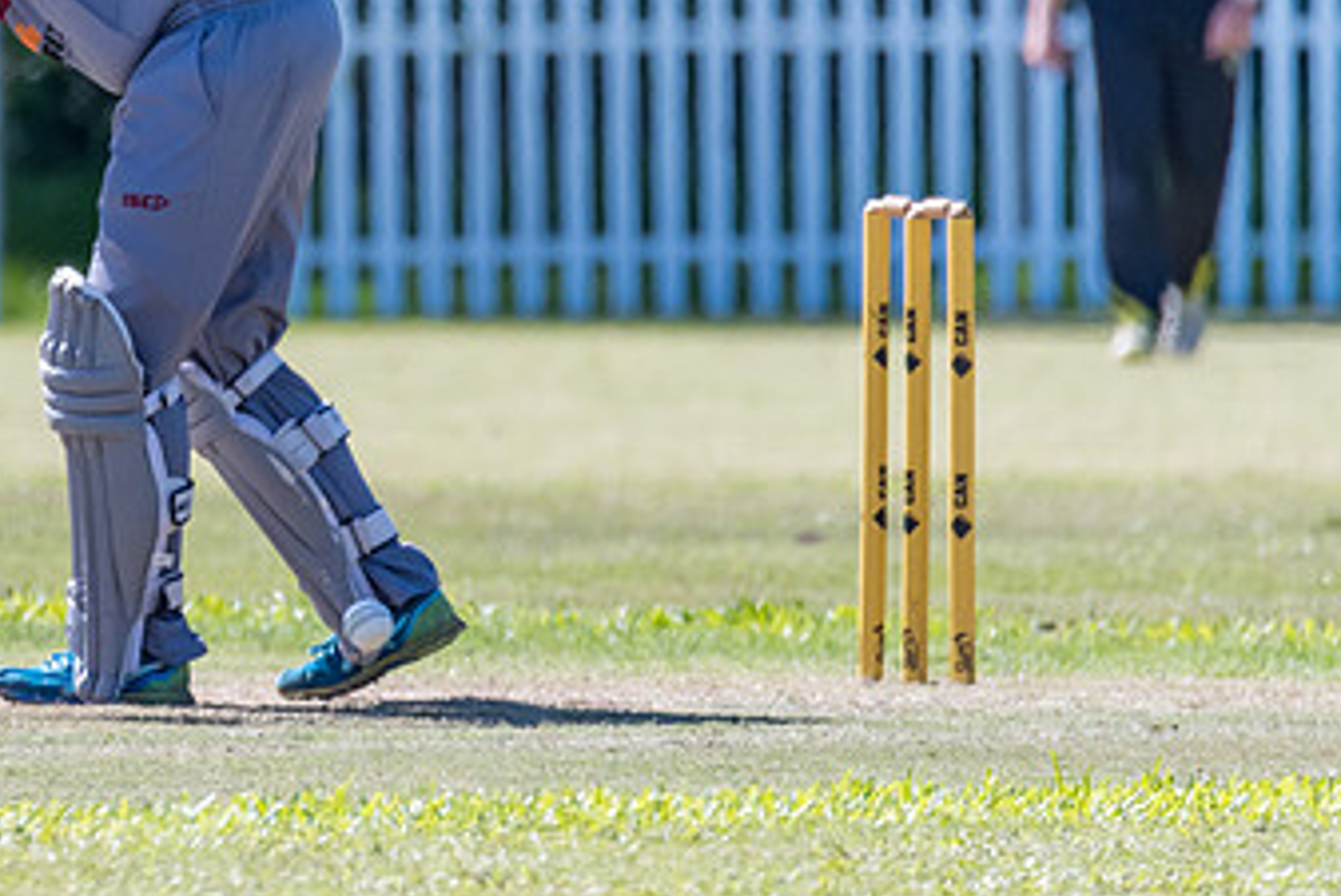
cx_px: -74
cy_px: 153
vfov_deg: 1.0
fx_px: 51015
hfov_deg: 1.5
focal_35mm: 1369
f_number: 6.3
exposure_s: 1/2000
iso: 1100
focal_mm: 600
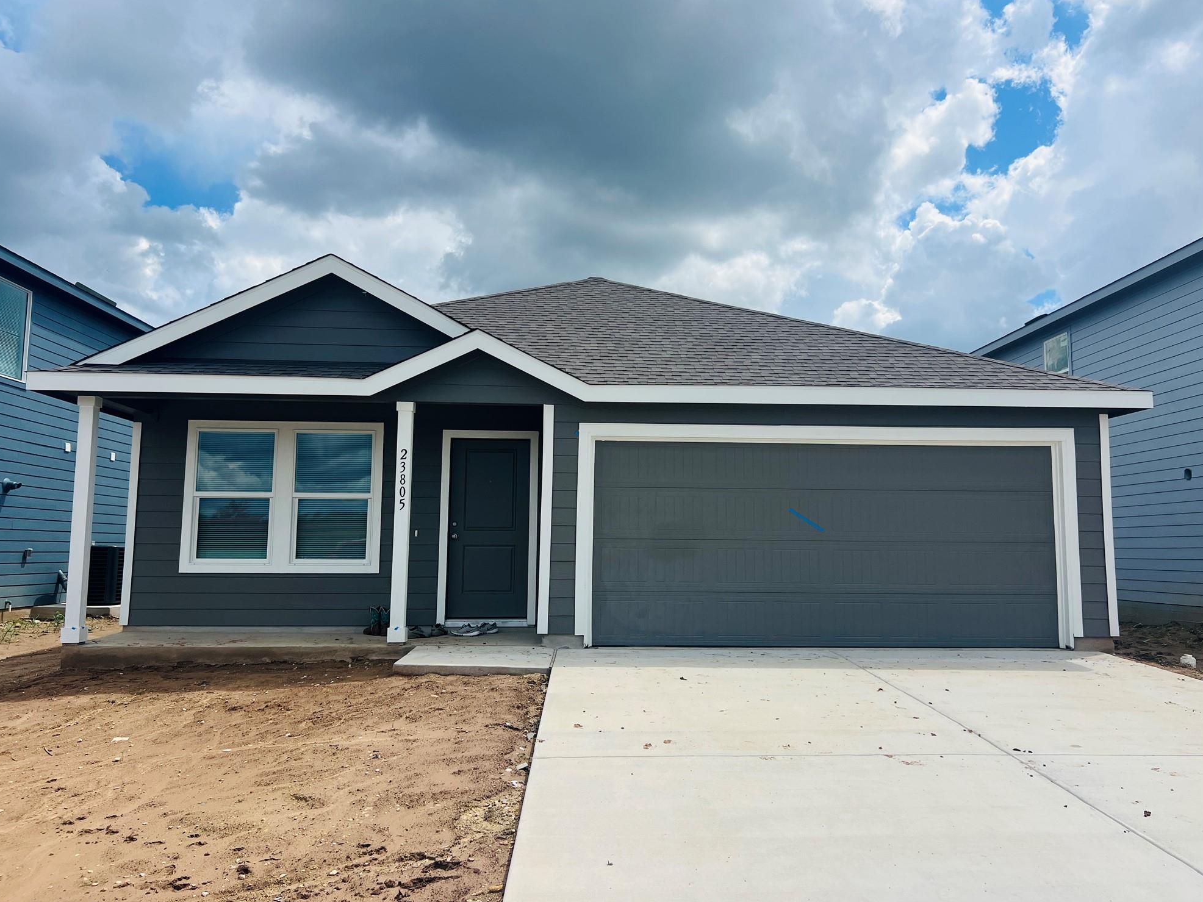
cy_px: 438
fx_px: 938
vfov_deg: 51.3
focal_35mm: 27
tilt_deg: +6.6
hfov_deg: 65.3
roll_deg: -0.5
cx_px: 616
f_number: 1.5
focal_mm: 5.7
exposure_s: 1/6993
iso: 50
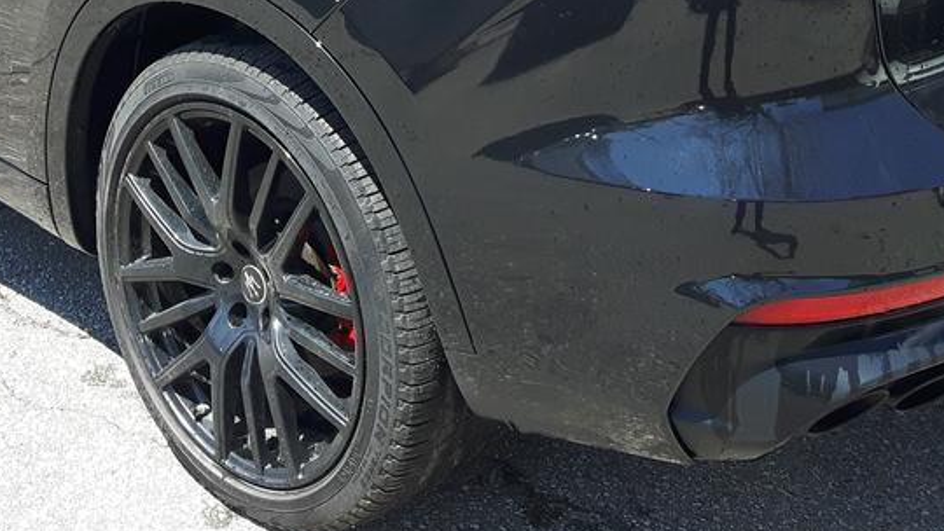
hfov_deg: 26.4
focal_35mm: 80
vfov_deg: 14.6
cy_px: -119
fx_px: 2003
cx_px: 316
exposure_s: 1/411
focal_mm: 3.7
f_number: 1.9
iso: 40
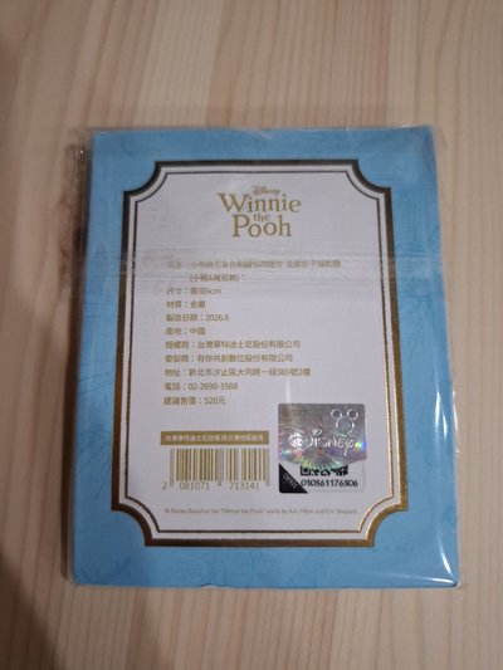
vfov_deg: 73.9
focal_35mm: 23
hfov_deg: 58.9
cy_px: 335
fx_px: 445
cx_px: 252
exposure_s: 1/40
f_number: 1.8
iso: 250
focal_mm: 5.54
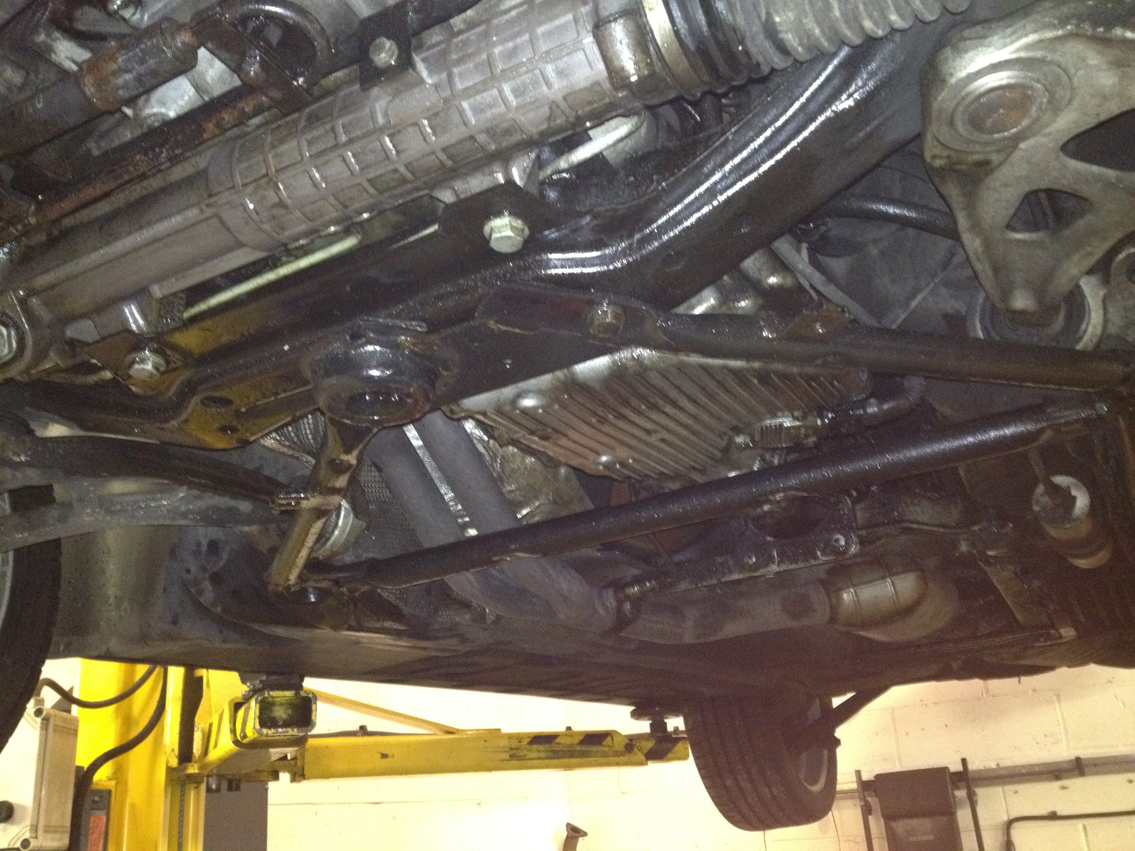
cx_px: 568
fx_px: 1148
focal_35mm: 35
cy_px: 426
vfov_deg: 40.7
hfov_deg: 52.6
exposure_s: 1/16
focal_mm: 4.28
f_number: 2.4
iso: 500
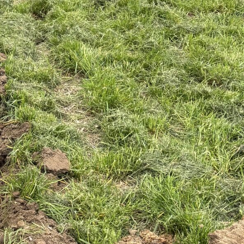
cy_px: 123
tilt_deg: -25.7
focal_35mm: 99
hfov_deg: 16.4
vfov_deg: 17.6
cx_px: -92
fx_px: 790
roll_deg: +0.9
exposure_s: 1/654
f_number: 1.6
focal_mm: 5.96
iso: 50
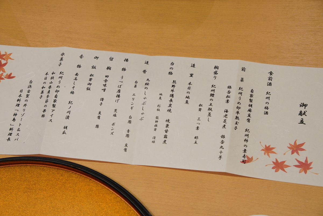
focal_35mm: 81
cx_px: 162
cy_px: 108
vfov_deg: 16.9
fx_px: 727
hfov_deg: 25.0
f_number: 7.1
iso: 800
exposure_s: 1/40
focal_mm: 54
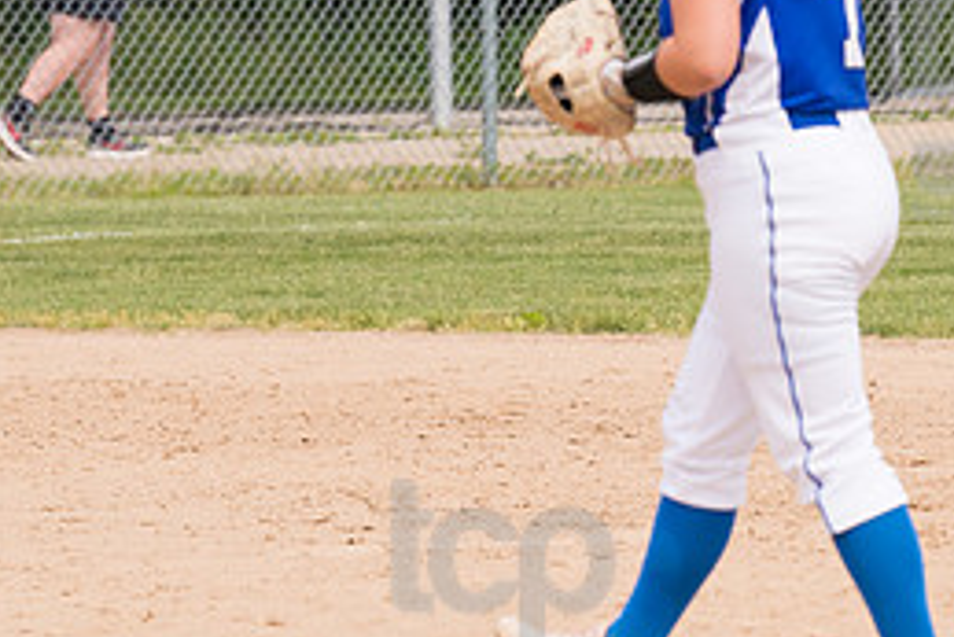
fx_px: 17817
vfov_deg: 2.0
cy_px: 96
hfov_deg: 3.1
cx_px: 1024
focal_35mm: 672
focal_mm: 200
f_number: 5.6
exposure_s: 1/1600
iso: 320
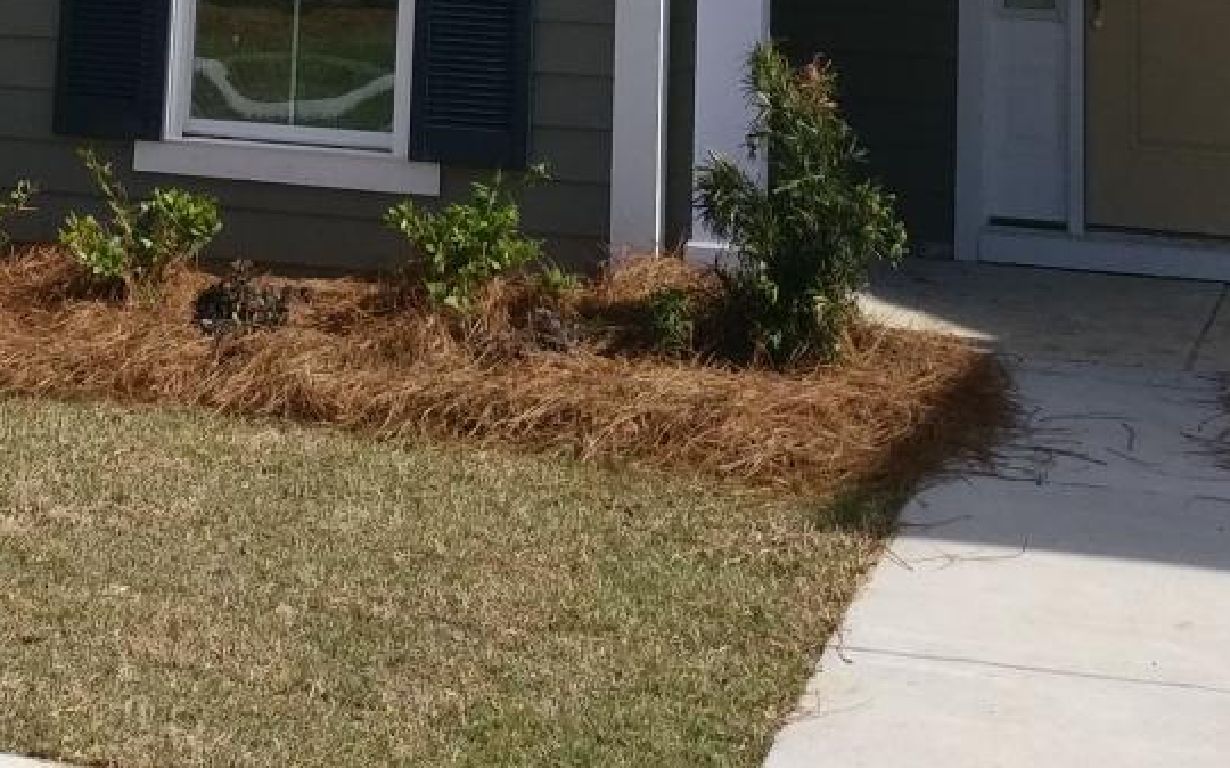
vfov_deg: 10.0
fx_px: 3686
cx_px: 410
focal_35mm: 110
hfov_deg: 18.9
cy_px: -1235
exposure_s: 1/1241
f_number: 2
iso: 100
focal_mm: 4.26
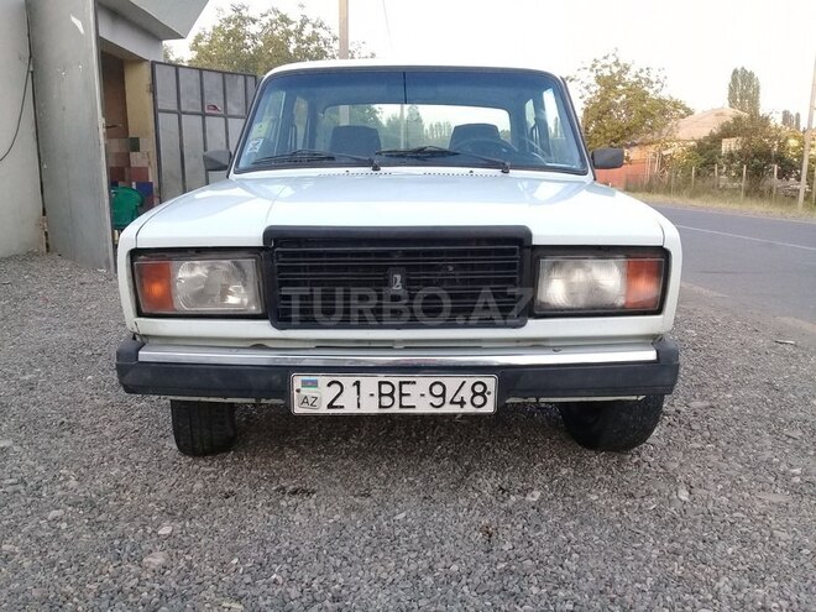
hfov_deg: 58.4
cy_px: 306
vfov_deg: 45.4
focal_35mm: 31
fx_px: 731
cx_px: 408
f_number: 2.2
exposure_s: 1/100
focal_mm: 3.3
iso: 100
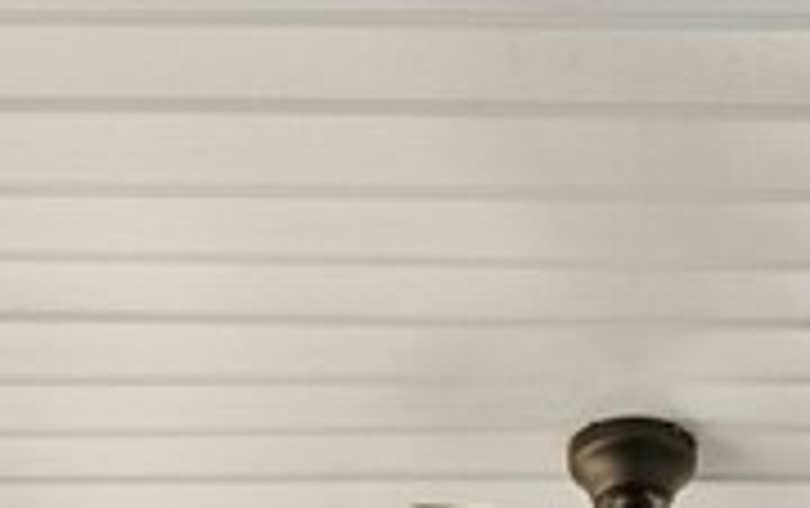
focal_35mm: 90
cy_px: 1522
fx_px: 1996
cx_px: 752
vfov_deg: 10.4
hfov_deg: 22.3
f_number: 8
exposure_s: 1/200
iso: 1000
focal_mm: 14.7
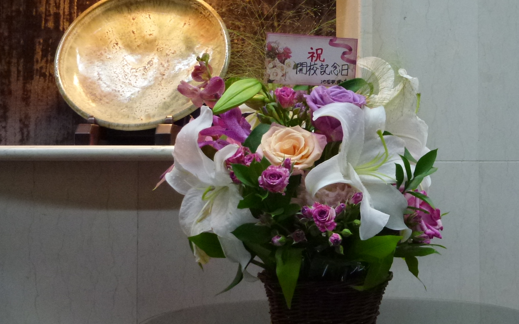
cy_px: 140
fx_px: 820
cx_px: 362
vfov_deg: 22.3
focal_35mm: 58
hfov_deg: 34.6
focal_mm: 6.8
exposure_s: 1/25
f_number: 3.8
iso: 400
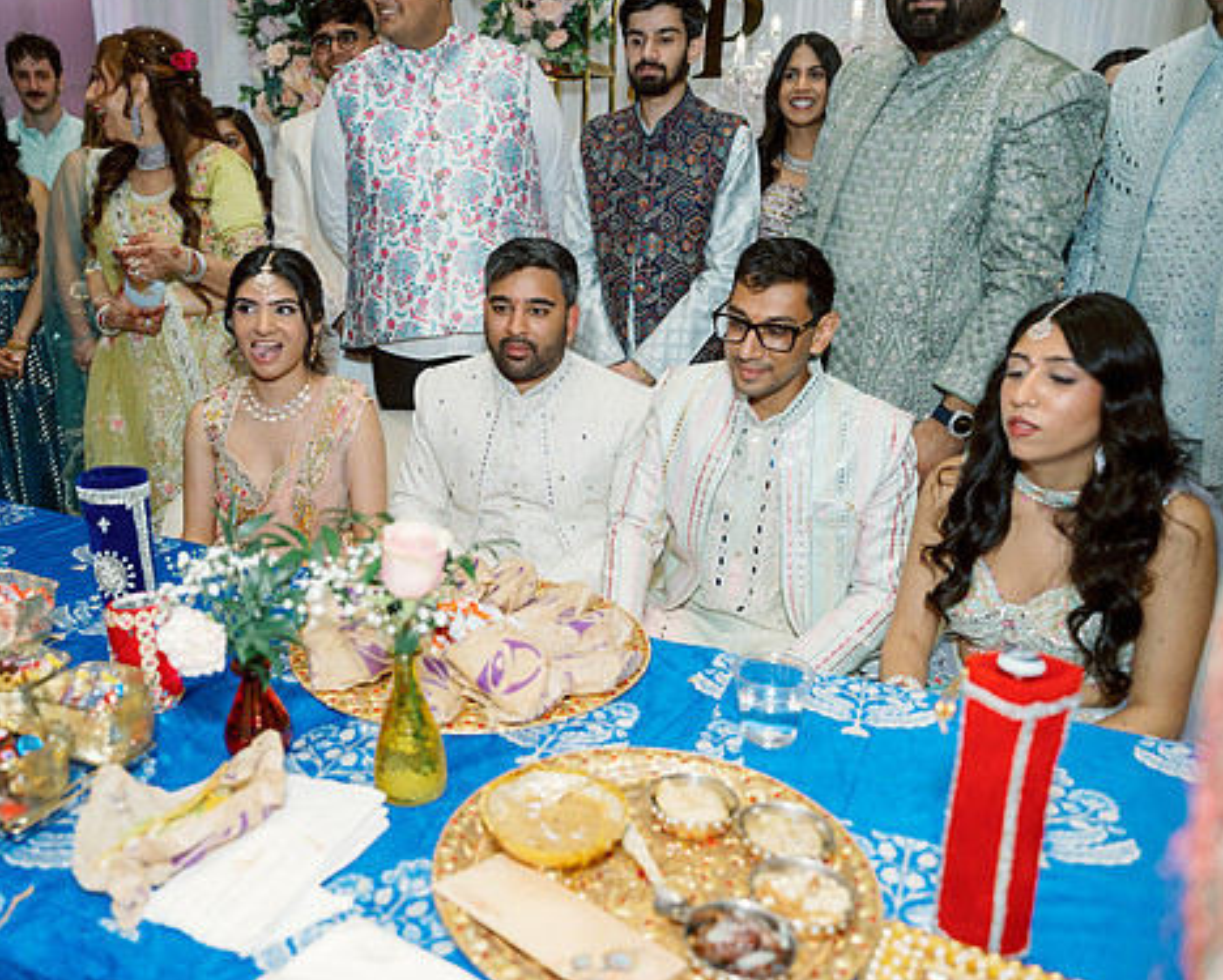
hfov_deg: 61.9
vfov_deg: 51.6
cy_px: 487
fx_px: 1014
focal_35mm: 28
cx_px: 525
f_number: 2.8
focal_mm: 24
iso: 500
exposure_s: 1/250
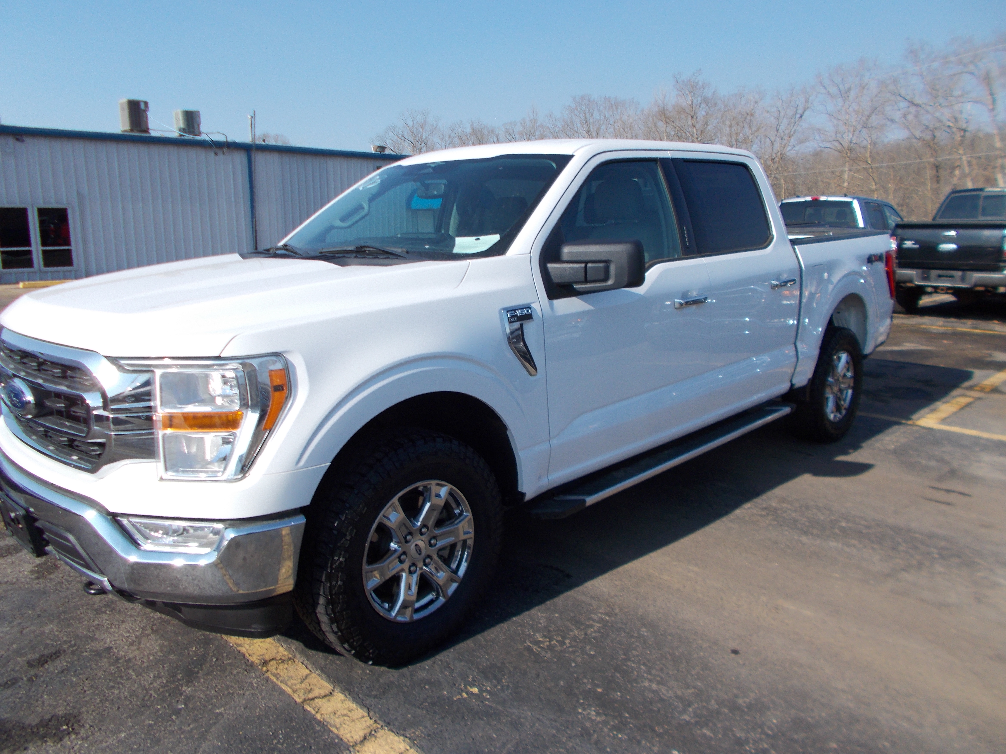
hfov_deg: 67.3
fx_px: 756
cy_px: 377
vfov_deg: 53.1
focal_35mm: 26
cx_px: 503
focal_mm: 4.6
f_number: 8
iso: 80
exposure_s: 1/160
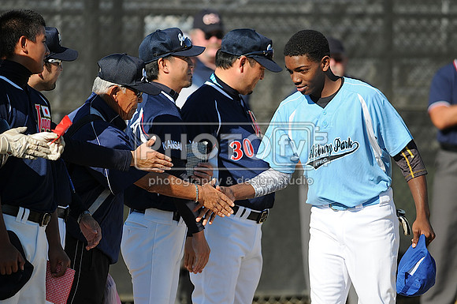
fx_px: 5704
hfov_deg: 4.6
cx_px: 228
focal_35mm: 450
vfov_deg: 3.0
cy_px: 152
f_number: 4
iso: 200
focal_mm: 300
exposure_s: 1/1600
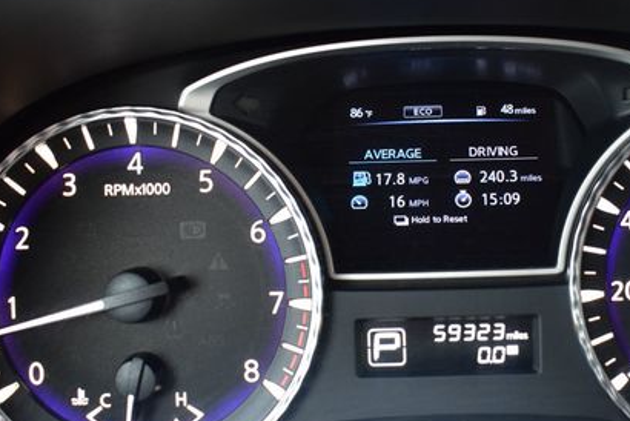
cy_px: 230
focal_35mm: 54
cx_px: 456
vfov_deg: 25.2
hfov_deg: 36.3
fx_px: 942
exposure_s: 1/15
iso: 400
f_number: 6.3
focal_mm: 23
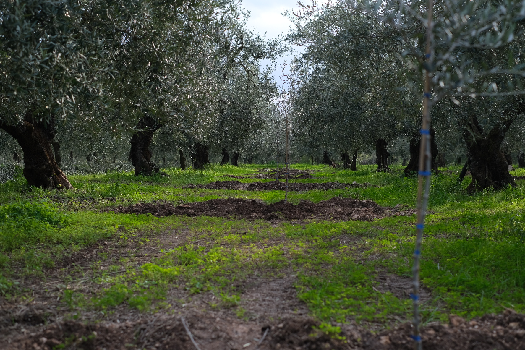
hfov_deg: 37.5
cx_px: 262
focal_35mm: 53
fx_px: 773
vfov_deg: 25.5
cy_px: 175
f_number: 2.8
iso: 200
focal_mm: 35
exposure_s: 1/1000
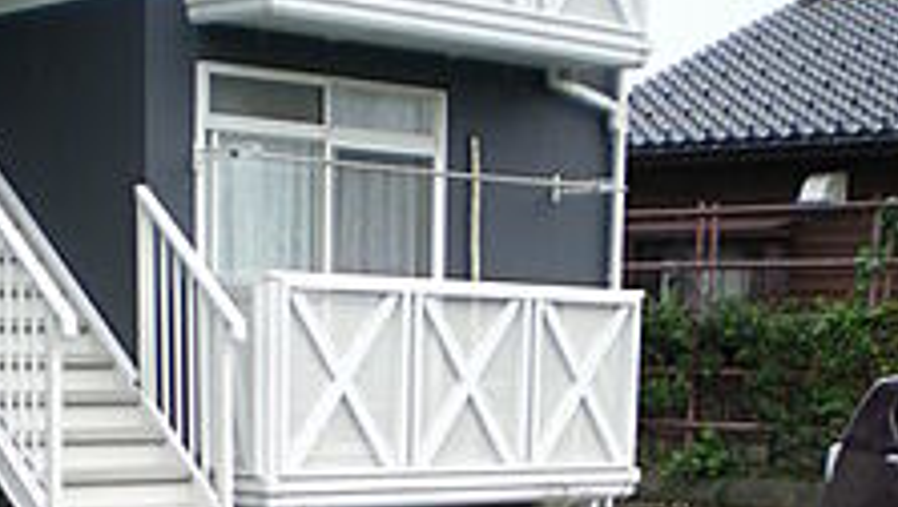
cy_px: 934
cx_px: 387
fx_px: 2122
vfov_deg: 12.4
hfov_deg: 23.9
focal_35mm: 89
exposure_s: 1/178
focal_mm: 6.3
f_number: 3.1
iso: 50
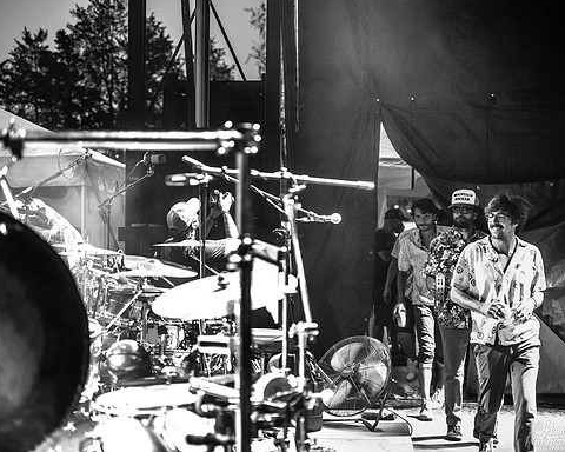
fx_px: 1421
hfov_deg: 22.5
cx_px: 270
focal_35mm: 85
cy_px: 225
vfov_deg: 18.1
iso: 5000
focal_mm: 75
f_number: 3.2
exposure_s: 1/400
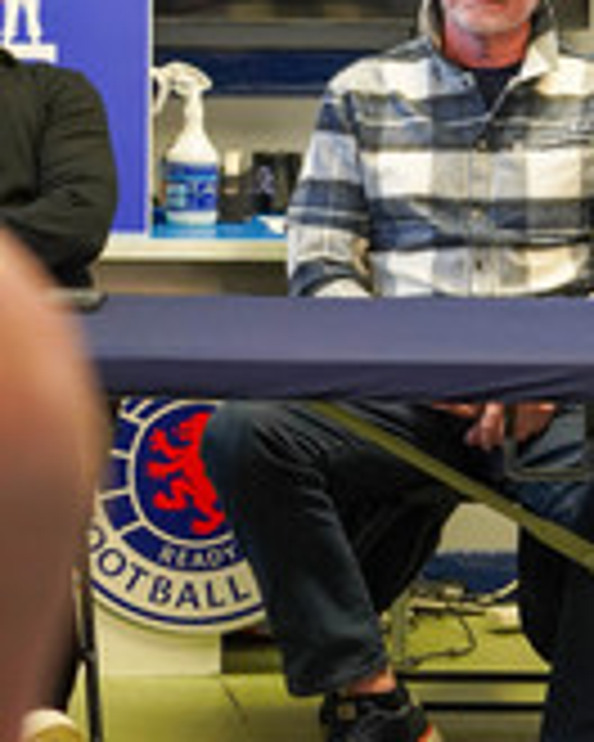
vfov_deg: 9.7
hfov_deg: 7.8
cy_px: 411
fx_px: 4373
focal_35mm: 199
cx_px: 297
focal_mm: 70
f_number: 4
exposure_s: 1/160
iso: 4000
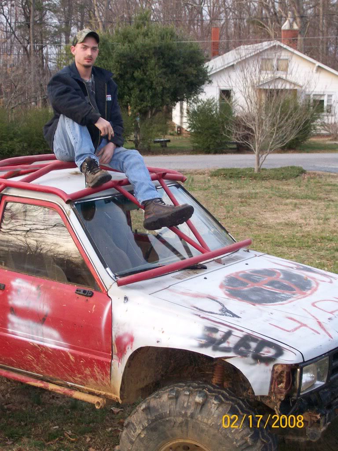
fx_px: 911
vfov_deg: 27.8
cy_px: 226
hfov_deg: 21.0
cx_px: 169
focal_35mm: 70
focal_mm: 11.6
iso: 140
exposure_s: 1/109
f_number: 3.8
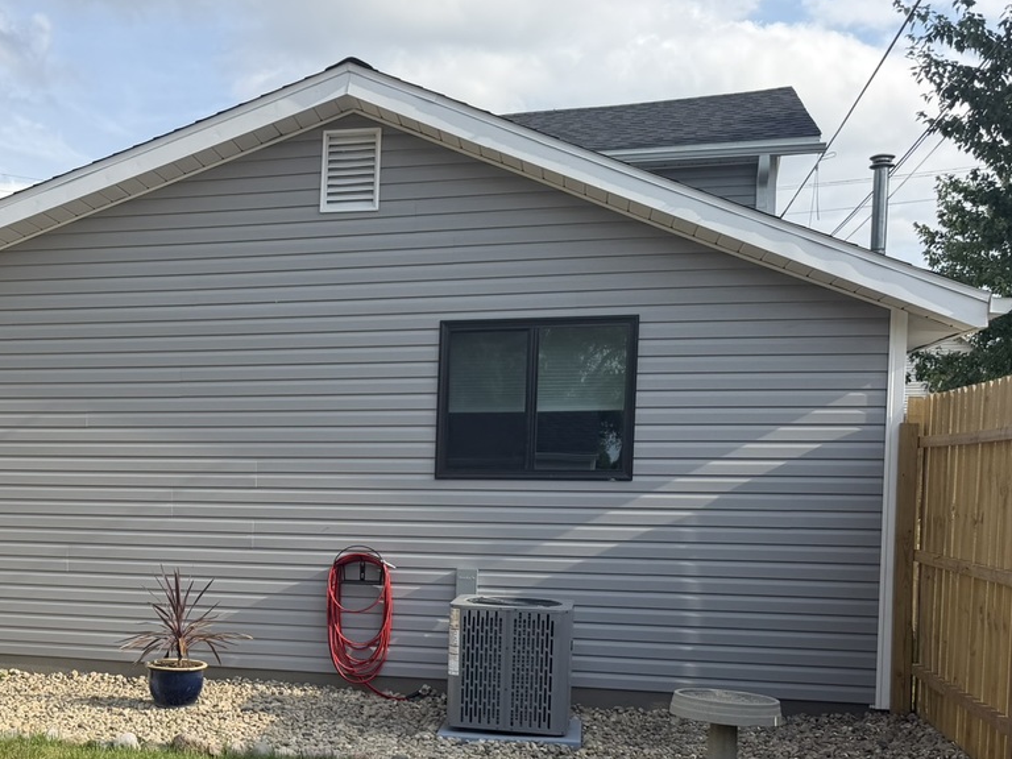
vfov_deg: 31.6
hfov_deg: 40.2
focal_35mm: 45
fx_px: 1316
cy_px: 572
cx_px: 190
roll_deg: -0.7
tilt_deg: -4.3
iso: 80
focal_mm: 6.76
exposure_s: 1/3279
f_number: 1.78
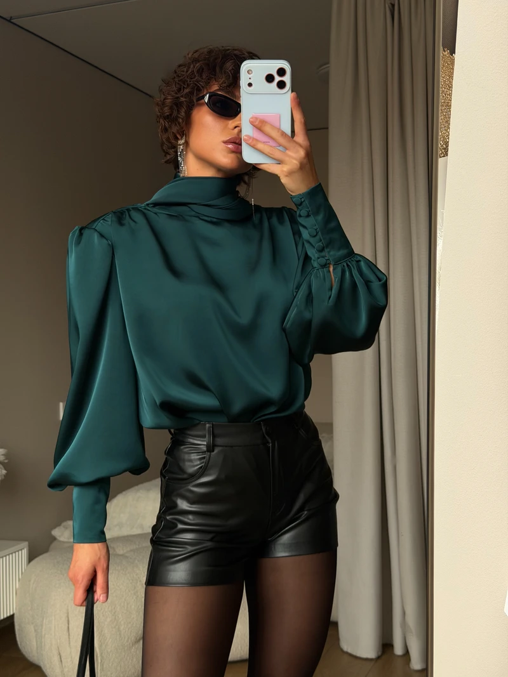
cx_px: 254
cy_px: 338
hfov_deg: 30.3
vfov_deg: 39.7
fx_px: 939
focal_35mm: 48
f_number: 1.78
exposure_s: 1/165
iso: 50
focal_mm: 6.76
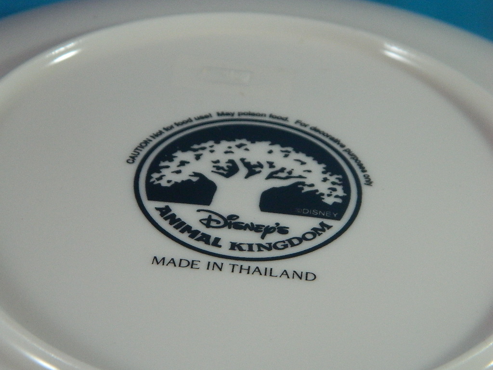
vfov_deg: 14.4
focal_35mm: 103
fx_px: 1467
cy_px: 185
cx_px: 246
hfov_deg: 19.1
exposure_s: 1/60
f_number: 4.5
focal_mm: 18.6
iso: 400
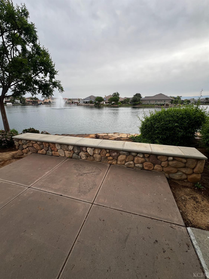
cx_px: 104
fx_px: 105
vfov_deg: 106.2
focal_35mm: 13
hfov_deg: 89.9
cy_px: 140
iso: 32
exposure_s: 1/99
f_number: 1.8
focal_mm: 1.57
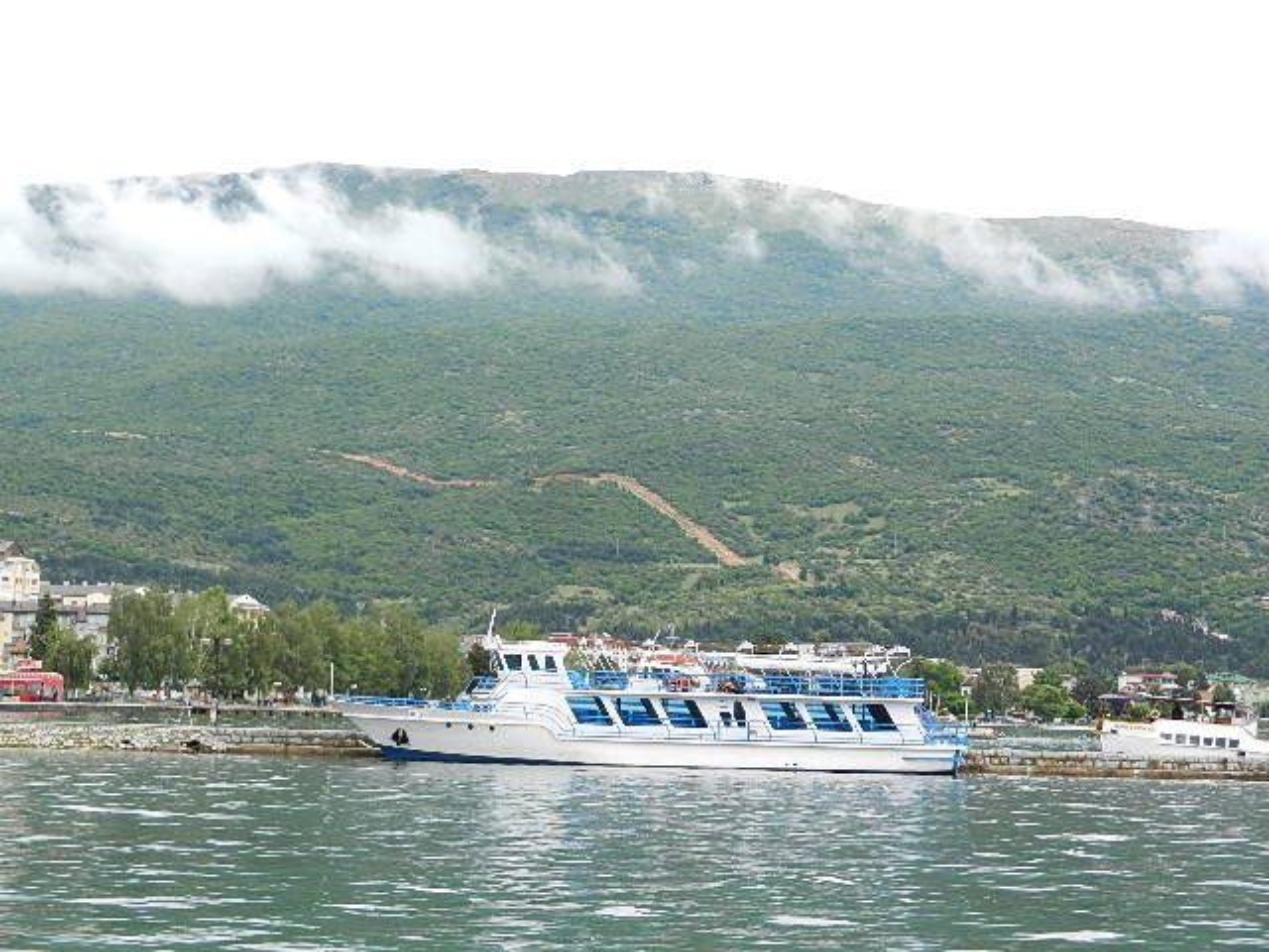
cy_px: 476
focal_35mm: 78
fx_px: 2859
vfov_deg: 18.9
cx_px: 634
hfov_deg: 25.0
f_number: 4.8
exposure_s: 1/250
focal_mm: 14.1
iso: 160
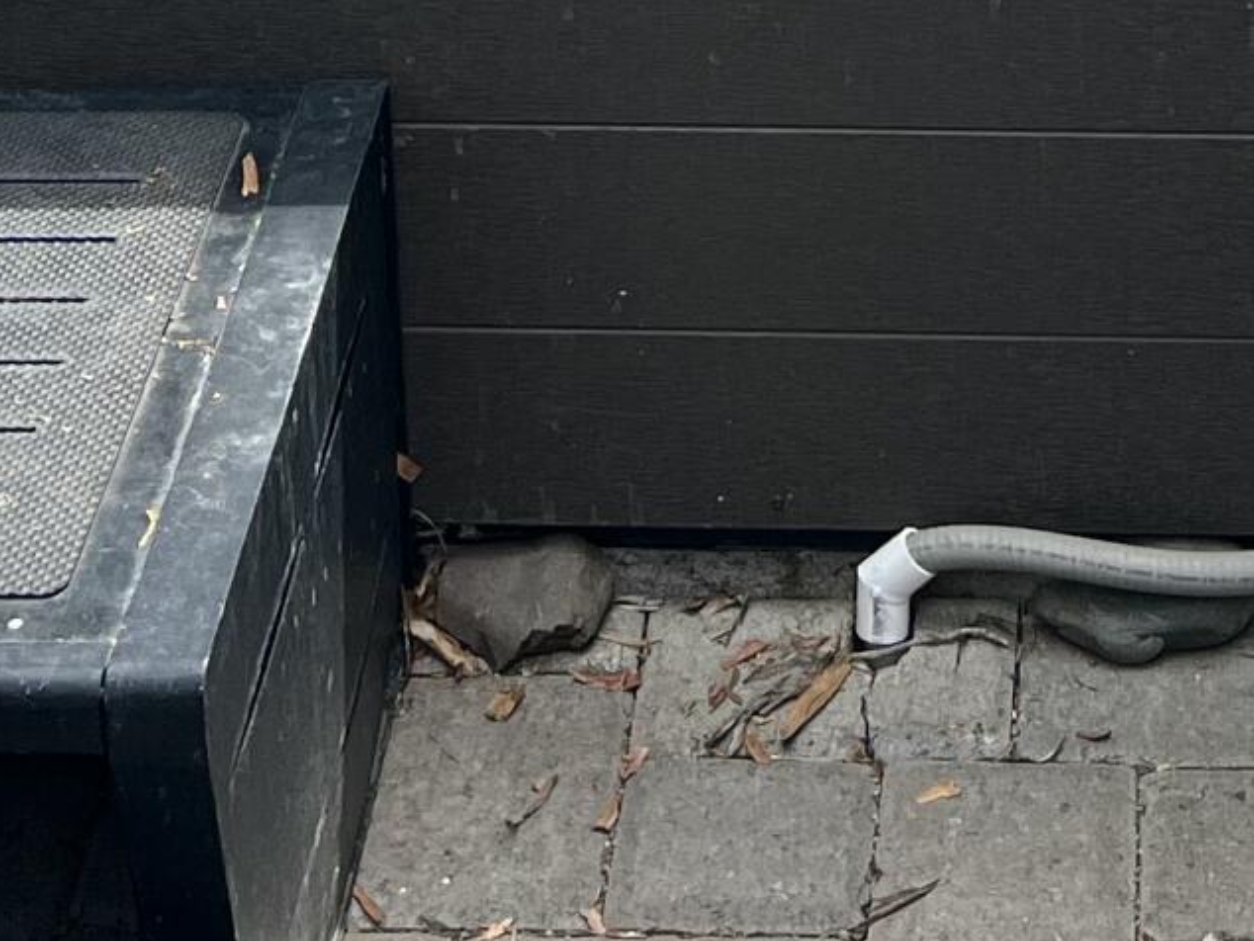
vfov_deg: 10.8
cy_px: -1038
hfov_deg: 15.9
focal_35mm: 123
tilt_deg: -12.1
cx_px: 961
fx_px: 4457
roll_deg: +0.8
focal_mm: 5.7
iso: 50
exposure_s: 1/1751
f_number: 1.5
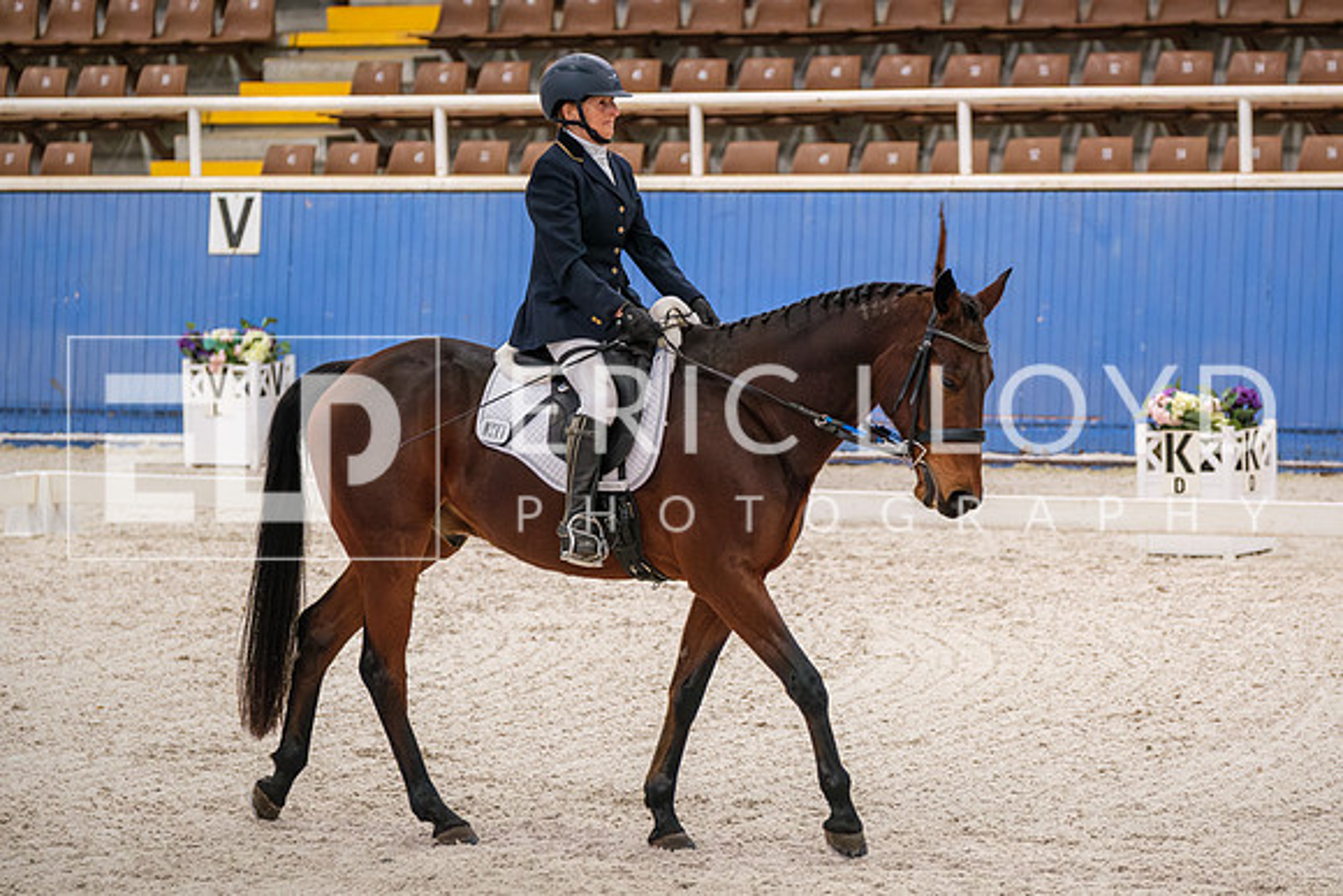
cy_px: 476
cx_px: 724
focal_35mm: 184
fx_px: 6869
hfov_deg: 11.2
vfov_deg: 7.5
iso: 2000
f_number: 3.2
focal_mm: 110.6
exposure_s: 1/640
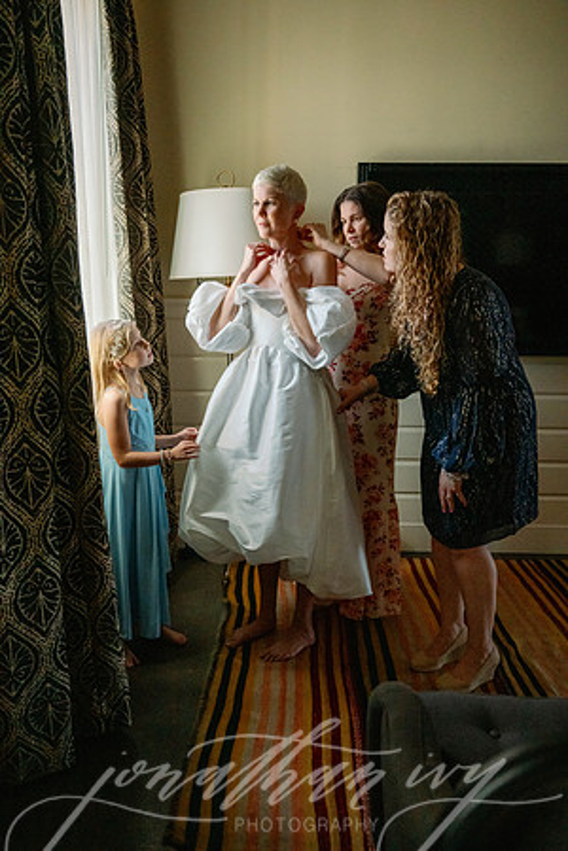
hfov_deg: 45.0
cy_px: 426
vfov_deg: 63.7
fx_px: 686
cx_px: 284
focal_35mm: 29
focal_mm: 29
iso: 3200
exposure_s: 1/1600
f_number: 2.8
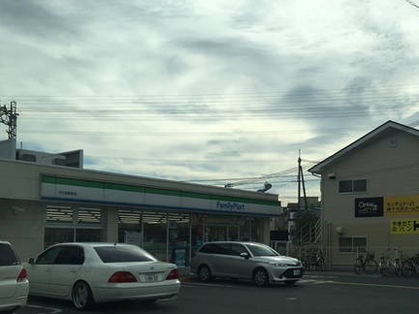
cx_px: 302
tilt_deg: +2.6
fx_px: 520
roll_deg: -0.6
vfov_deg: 33.1
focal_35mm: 43
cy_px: 227
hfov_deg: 42.8
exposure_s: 1/3300
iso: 32
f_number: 2.2
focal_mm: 4.15
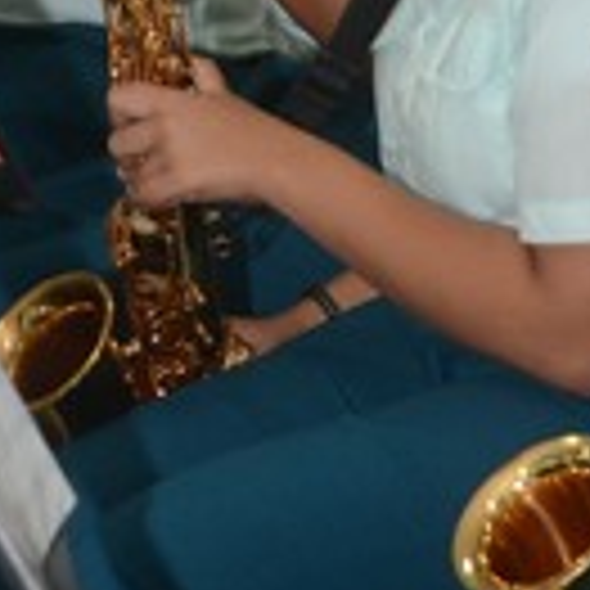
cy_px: 59
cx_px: 504
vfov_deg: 6.4
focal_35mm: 272
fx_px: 5245
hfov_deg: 6.4
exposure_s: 1/80
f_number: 5
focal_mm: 62
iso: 1600
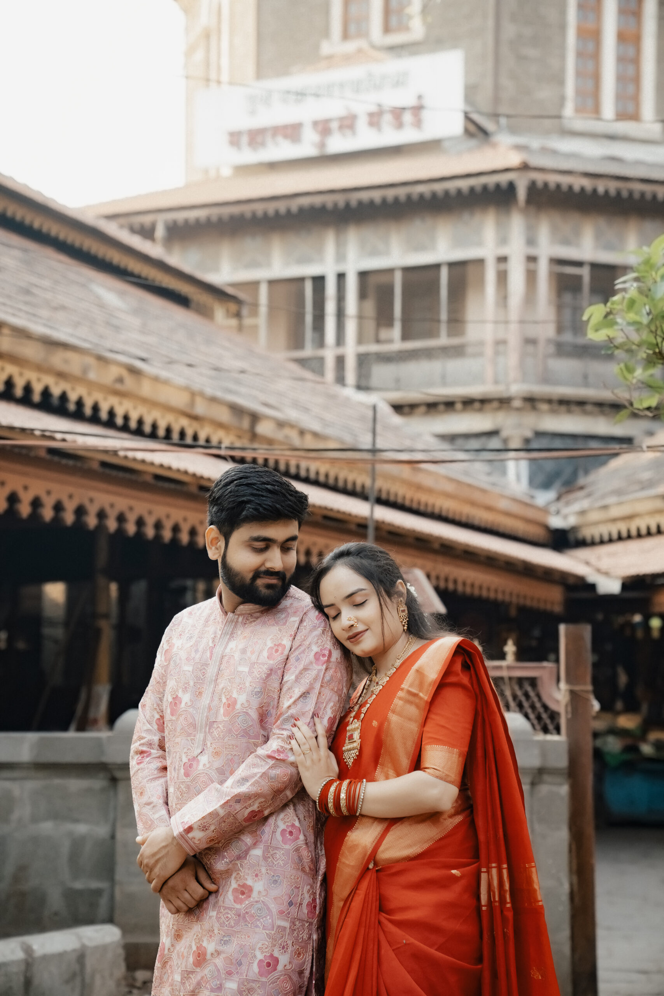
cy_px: 498
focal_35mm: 66
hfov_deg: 20.6
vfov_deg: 30.5
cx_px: 332
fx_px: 1826
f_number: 3.5
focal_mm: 66
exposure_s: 1/500
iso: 1000
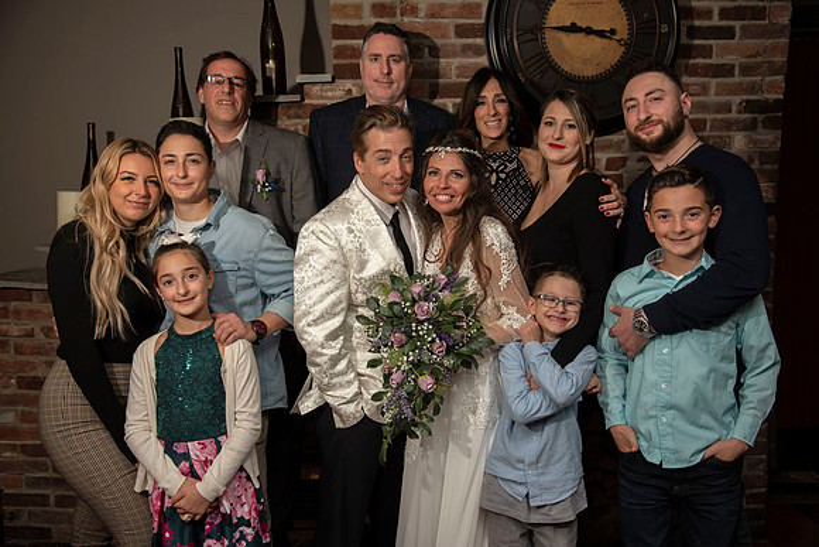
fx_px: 796
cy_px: 274
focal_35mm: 35
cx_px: 410
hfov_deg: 54.4
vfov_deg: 37.9
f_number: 4.5
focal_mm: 35
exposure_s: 1/200
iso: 100
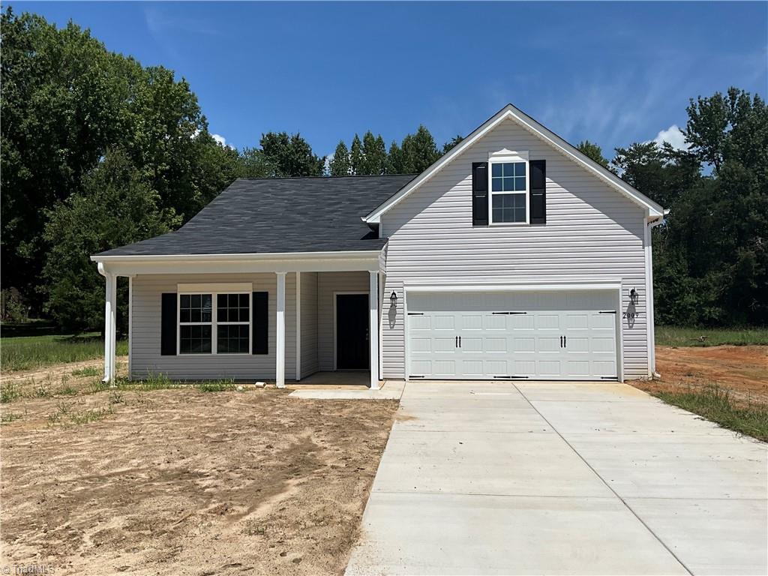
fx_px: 643
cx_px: 384
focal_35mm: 29
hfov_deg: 61.7
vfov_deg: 48.2
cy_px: 288
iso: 25
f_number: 1.8
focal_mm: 3
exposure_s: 1/4405
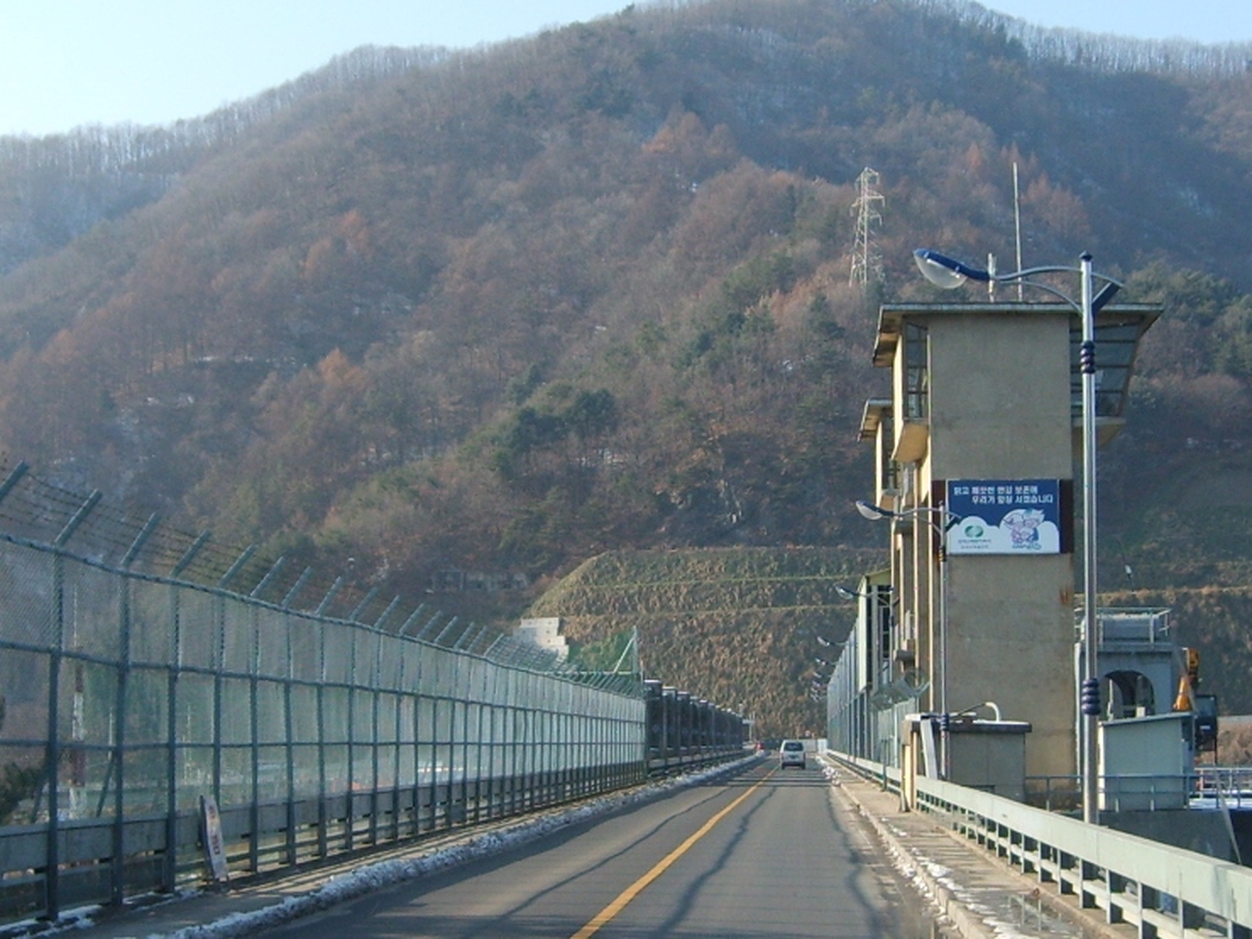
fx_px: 1266
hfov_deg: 52.6
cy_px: 470
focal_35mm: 35
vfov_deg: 40.7
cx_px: 626
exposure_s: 1/500
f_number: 2.8
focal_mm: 5.8
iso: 50
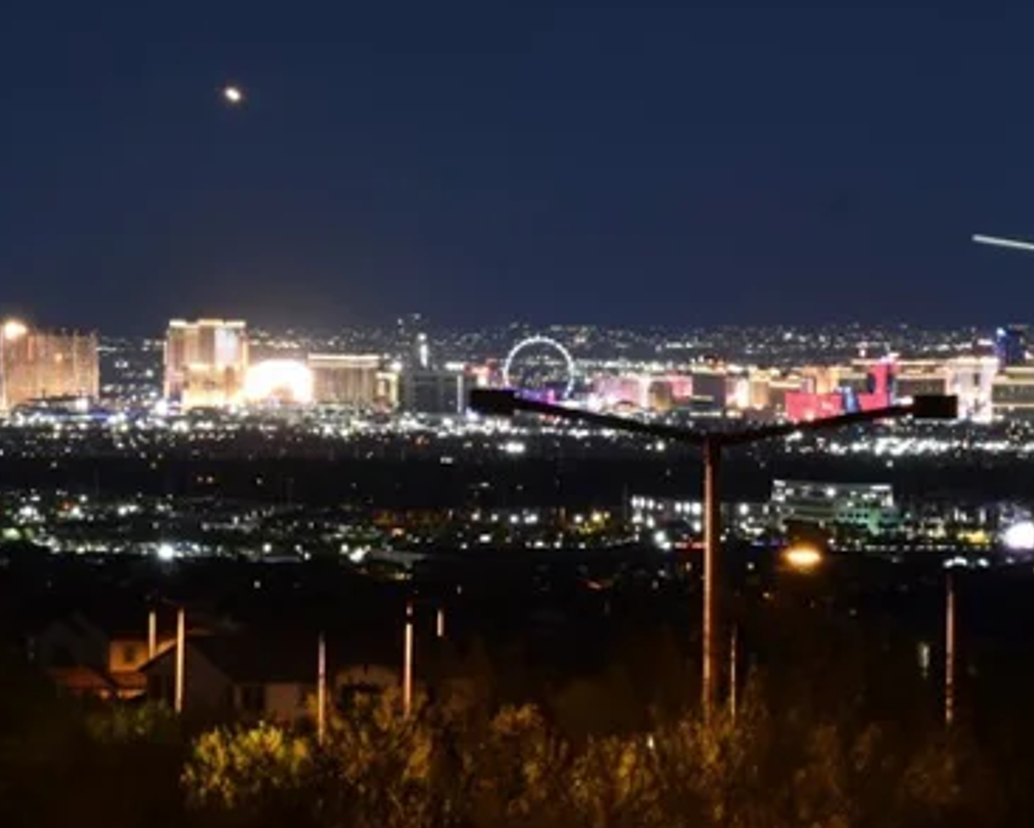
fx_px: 9397
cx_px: 825
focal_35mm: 307
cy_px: 47
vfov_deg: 5.0
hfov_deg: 6.3
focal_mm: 78
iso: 400
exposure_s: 6
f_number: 16
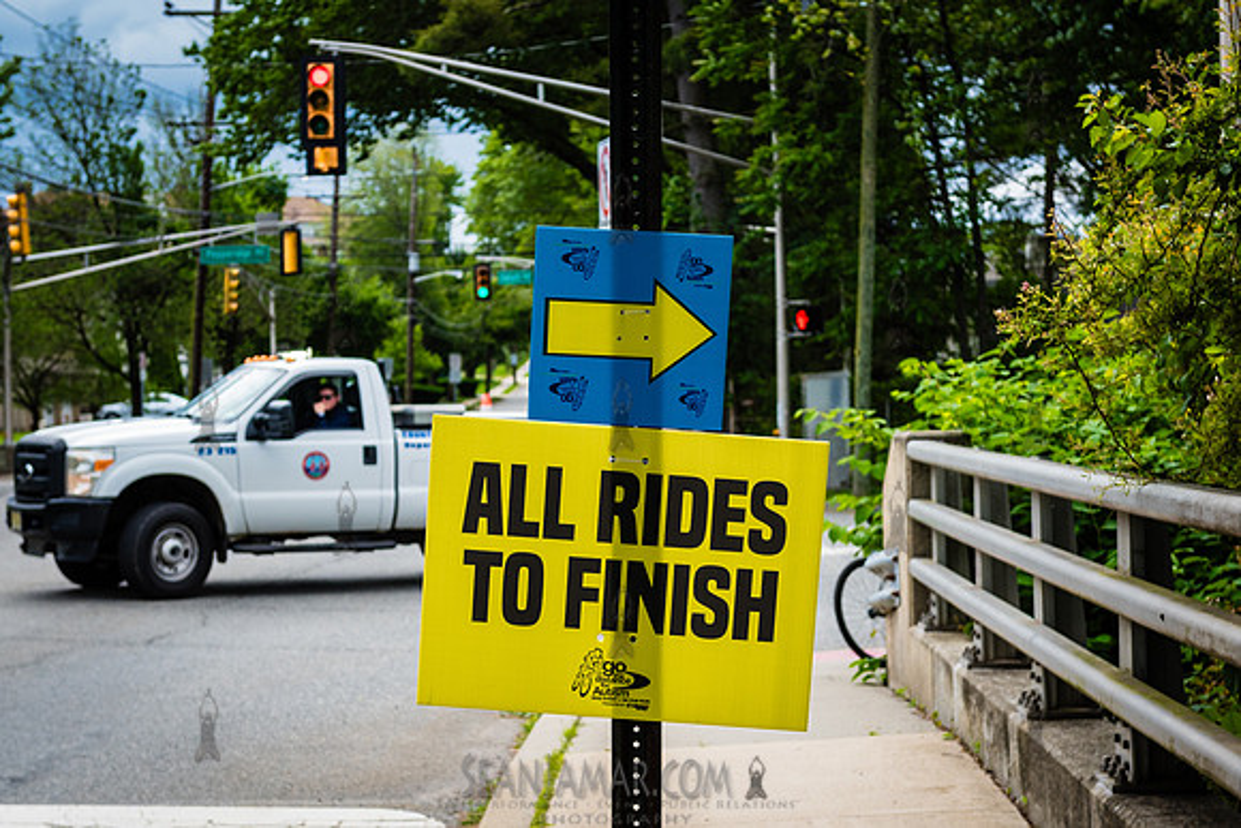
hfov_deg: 30.2
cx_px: 620
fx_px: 2303
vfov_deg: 20.4
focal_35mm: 67
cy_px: 414
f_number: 4
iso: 400
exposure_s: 1/1250
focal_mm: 45
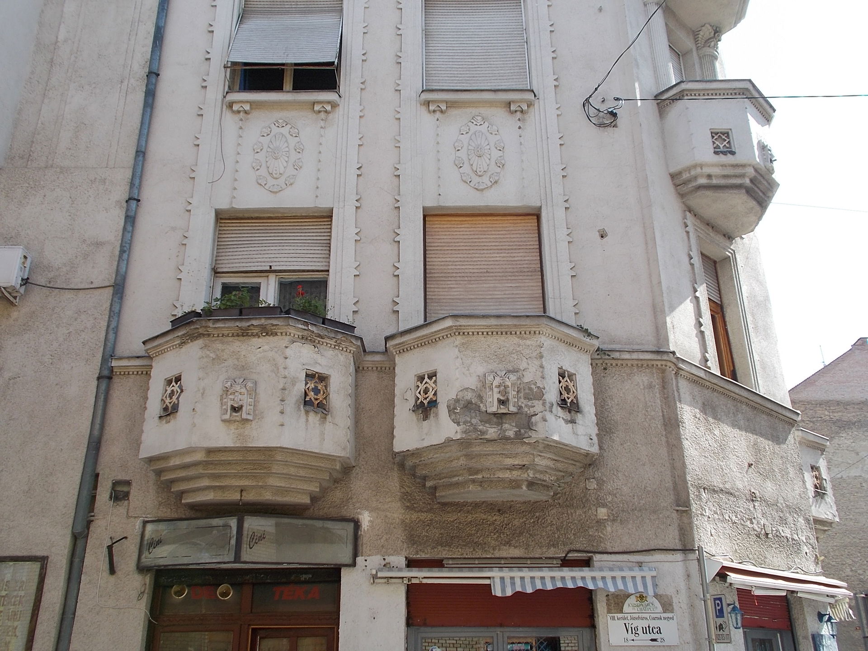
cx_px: 434
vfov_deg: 41.8
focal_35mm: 34
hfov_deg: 54.0
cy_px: 326
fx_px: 853
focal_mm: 6
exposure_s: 1/250
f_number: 3.6
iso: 80
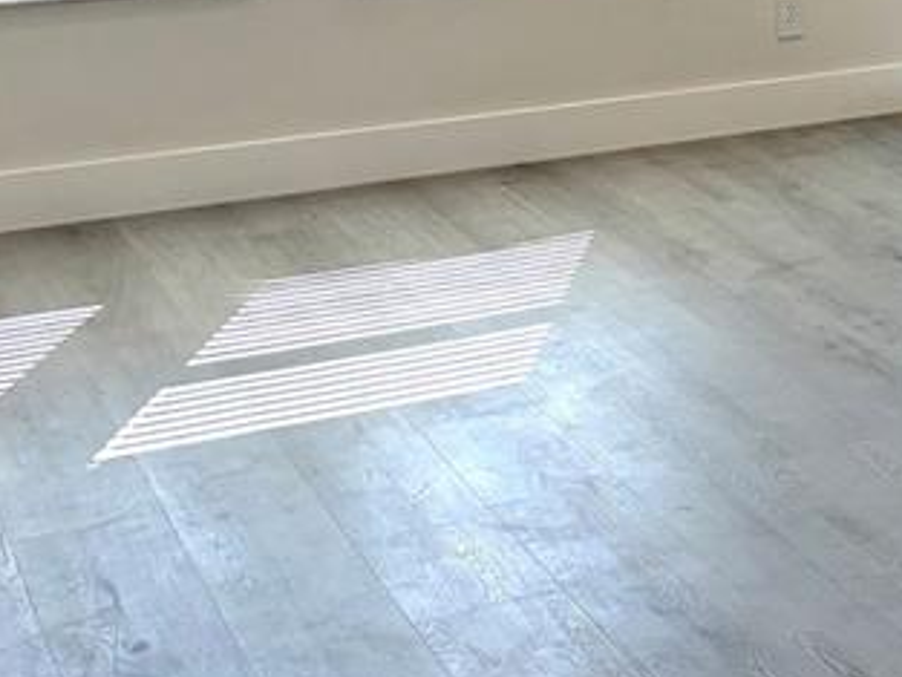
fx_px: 2216
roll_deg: +0.7
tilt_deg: -6.3
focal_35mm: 85
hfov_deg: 20.9
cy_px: -135
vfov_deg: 16.6
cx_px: 1170
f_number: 1.6
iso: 64
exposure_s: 1/581
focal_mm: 5.96
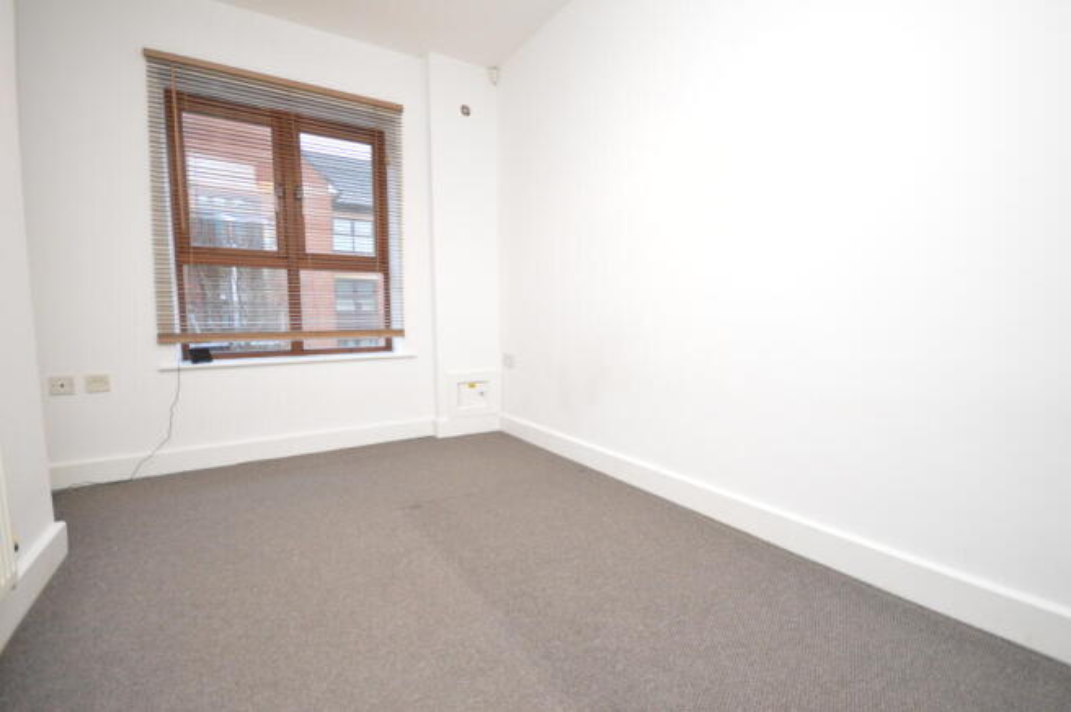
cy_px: 356
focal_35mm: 15
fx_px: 446
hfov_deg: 100.4
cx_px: 536
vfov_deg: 77.2
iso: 2200
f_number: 4
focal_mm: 10
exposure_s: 1/60
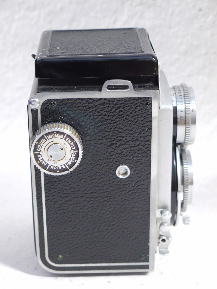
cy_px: 144
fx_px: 719
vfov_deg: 22.8
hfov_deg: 17.2
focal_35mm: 86
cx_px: 108
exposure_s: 1/8
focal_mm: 43
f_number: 5.6
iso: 800
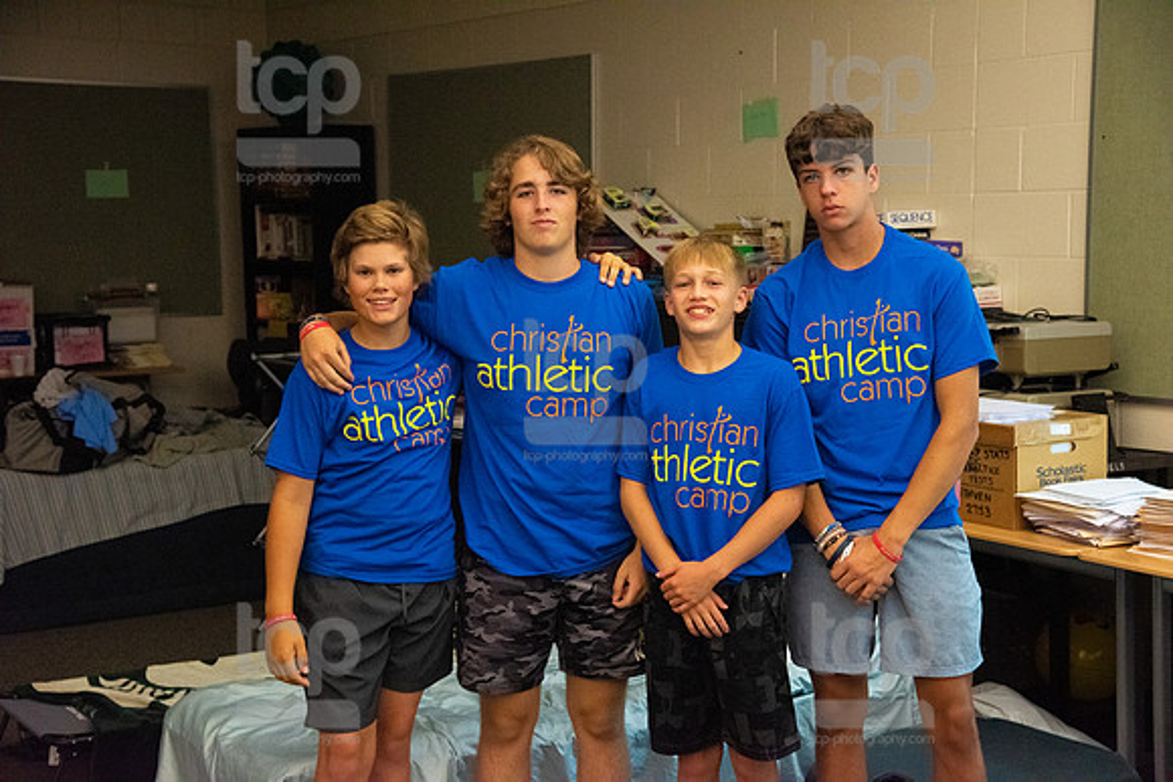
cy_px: 391
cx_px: 586
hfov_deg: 32.4
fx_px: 2021
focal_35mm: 62
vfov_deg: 21.9
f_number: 5
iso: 6400
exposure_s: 1/400
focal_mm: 62
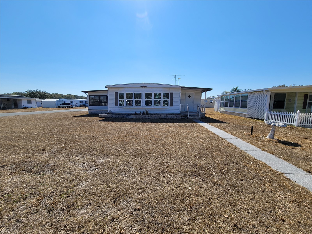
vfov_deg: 89.9
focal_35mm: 13
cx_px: 156
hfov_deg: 106.2
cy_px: 117
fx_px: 117
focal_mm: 2.2
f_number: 2.2
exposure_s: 1/2384
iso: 50
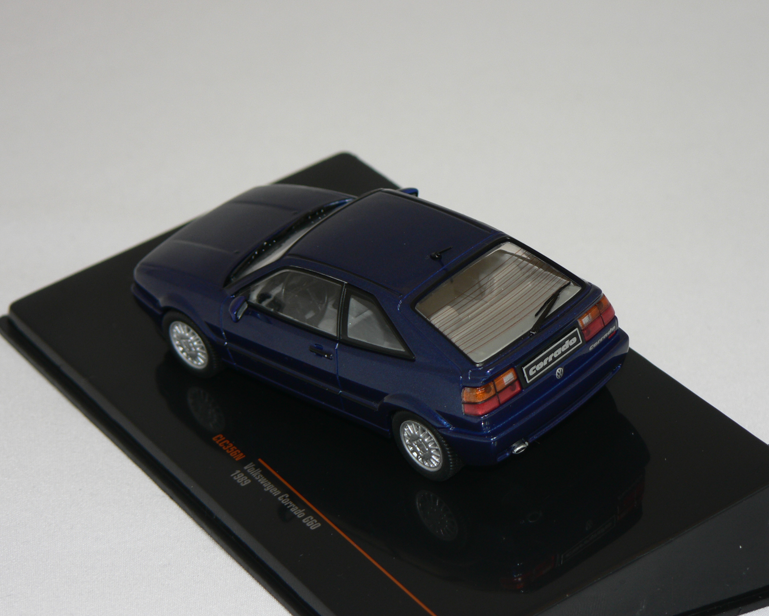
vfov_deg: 11.9
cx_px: 395
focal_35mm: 130
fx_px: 2959
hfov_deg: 14.8
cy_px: 309
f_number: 3.2
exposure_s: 1/60
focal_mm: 20.7
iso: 80
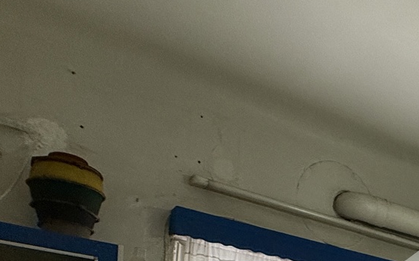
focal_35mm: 51
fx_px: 582
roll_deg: -2.6
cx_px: 447
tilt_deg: +1.9
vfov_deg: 20.6
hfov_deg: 34.7
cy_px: 417
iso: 250
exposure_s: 1/100
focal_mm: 2.22
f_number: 2.2
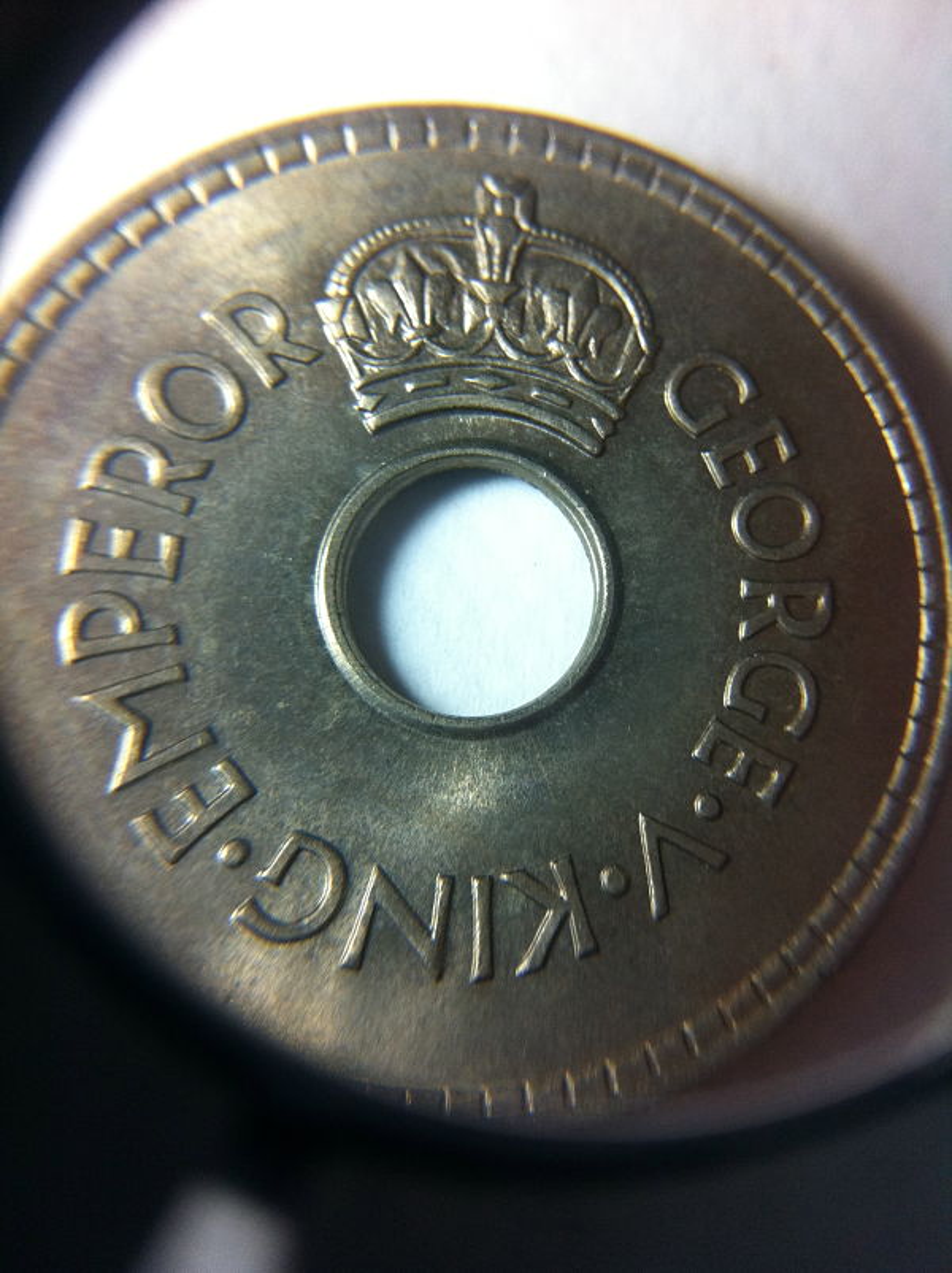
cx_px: 476
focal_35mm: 35
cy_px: 636
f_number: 2.8
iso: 125
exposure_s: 1/120
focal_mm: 3.85
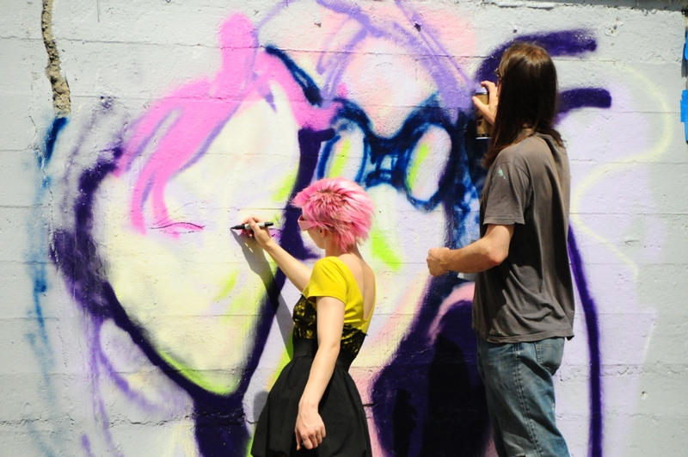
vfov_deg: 4.6
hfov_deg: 6.9
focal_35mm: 300
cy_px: 228
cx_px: 344
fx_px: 5725
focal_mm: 200
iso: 2000
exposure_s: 1/8000
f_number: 5.6
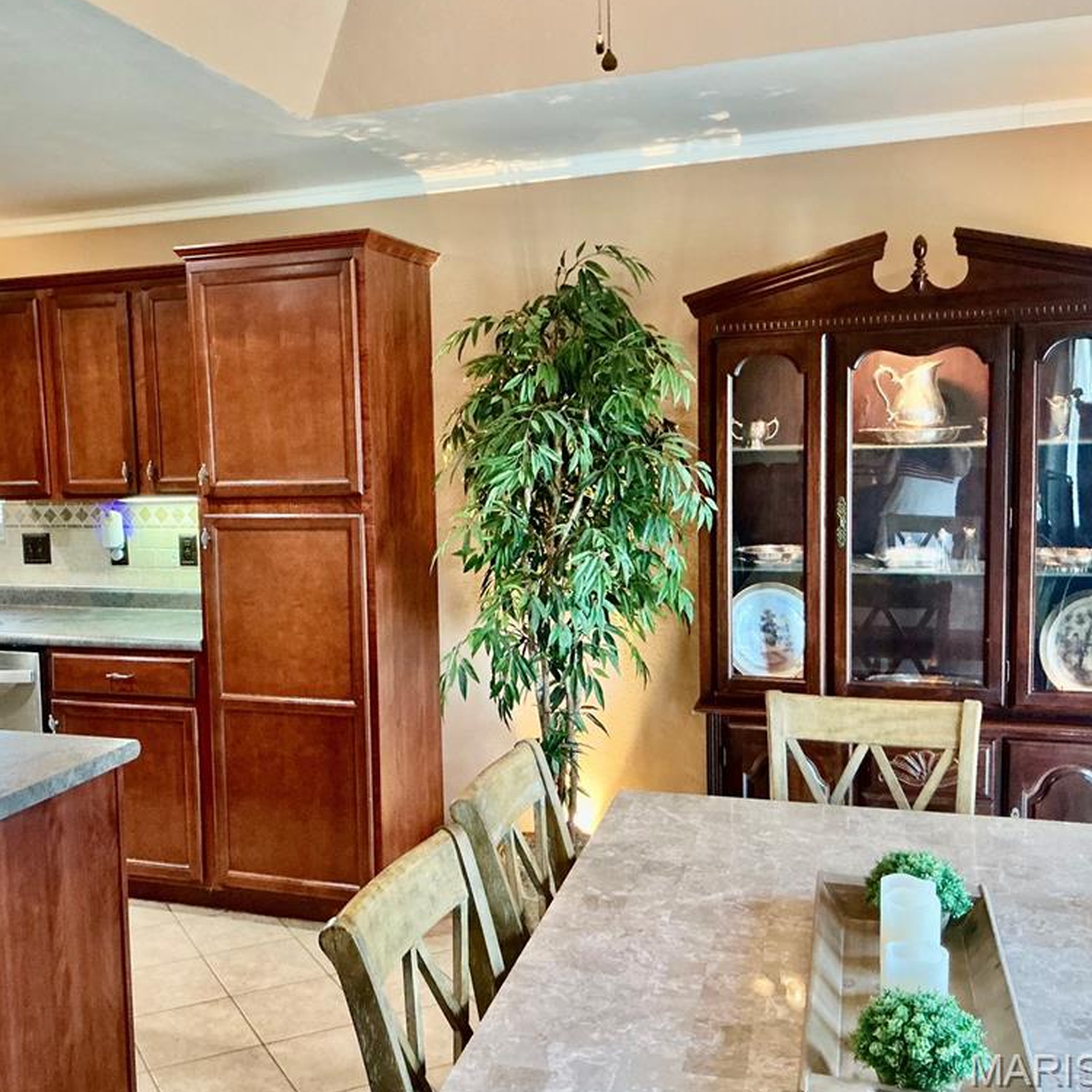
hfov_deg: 46.5
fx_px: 1249
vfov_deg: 47.2
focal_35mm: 35
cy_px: 542
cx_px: 370
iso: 200
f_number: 1.8
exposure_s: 1/40
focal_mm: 3
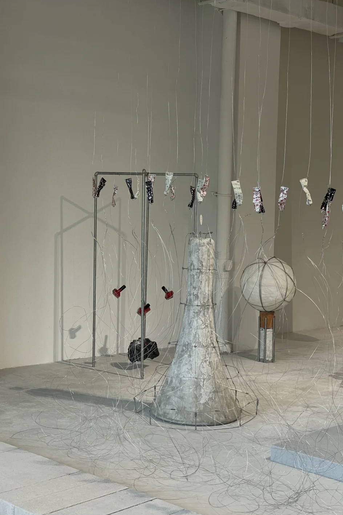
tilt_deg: -1.0
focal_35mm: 55
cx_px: 150
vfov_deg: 36.2
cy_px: 258
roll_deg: -0.1
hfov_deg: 24.6
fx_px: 786
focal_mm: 6
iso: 80
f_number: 2
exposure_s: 1/99
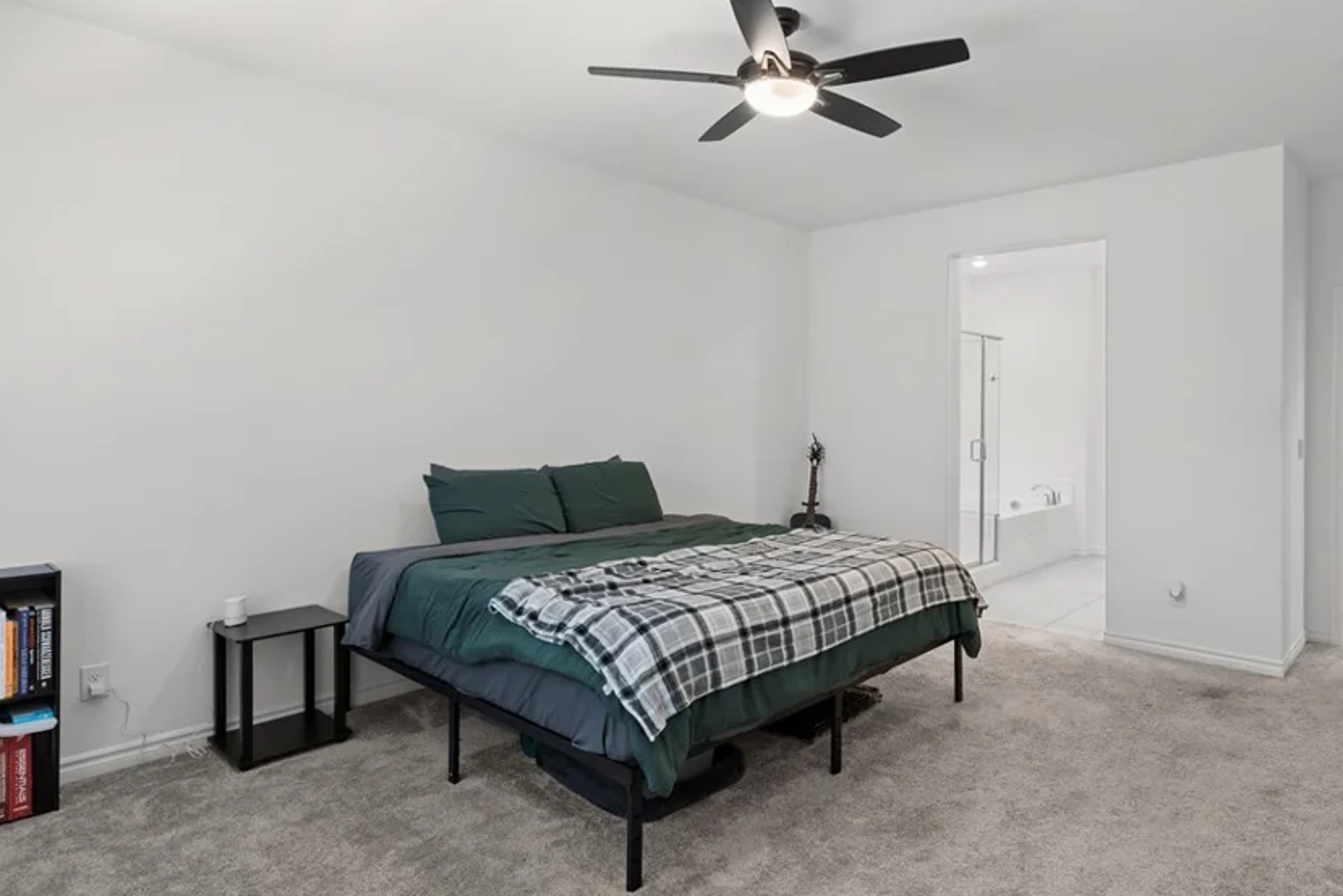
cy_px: 420
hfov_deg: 80.5
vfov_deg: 59.5
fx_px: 784
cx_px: 789
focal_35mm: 21
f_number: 8
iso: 400
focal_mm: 17
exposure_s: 1/6
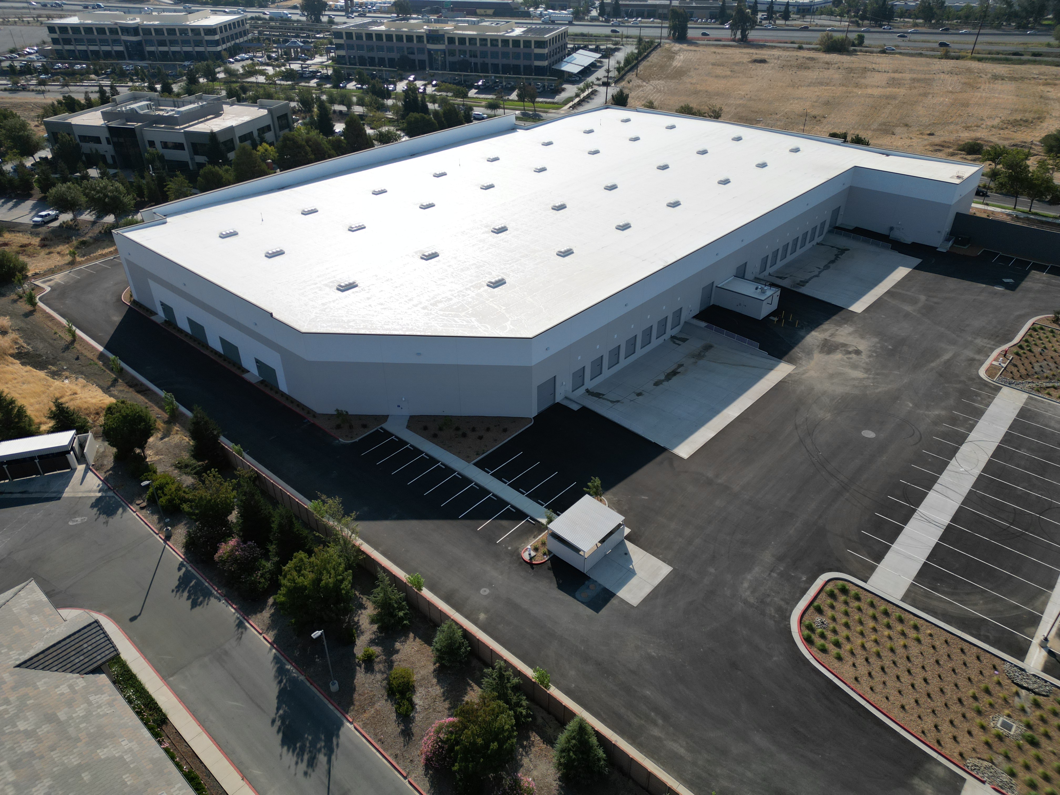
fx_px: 735
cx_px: 530
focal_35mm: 24
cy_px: 398
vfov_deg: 56.8
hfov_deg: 71.6
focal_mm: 6.72
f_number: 1.7
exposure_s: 1/4000
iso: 100
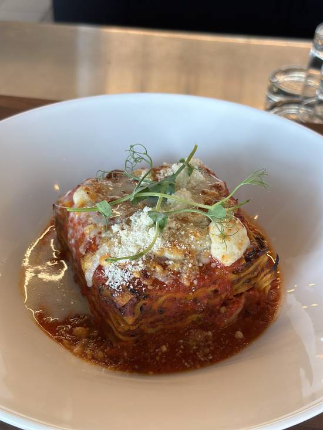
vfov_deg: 39.7
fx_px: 597
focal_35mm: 48
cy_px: 215
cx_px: 162
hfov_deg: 30.3
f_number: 1.78
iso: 80
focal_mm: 6.86
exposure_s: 1/120
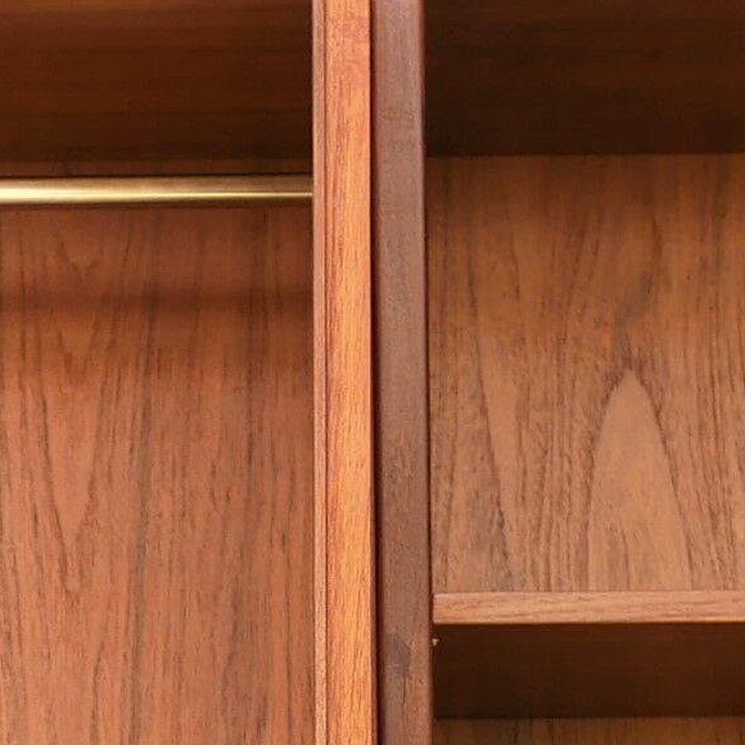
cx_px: -241
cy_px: 1450
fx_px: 6818
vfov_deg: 6.1
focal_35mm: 280
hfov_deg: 6.2
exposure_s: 1/250
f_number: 2.8
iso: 200
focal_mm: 20
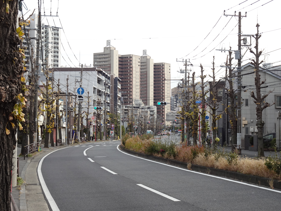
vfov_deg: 20.2
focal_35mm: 73
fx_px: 593
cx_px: 140
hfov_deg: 26.7
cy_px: 106
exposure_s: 1/200
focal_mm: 11.56
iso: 100
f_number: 5
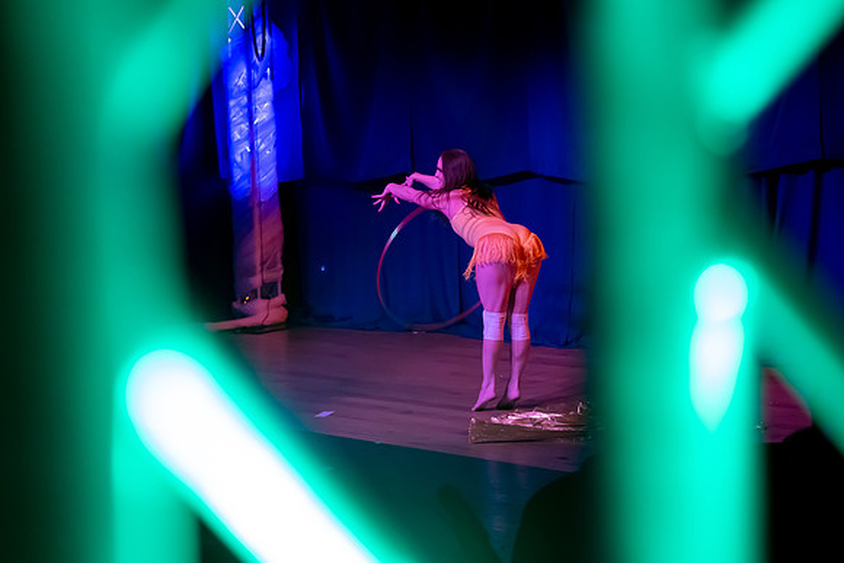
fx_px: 1568
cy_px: 285
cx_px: 327
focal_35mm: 67
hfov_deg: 30.0
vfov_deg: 20.4
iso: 3200
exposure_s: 1/160
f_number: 2.8
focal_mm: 52
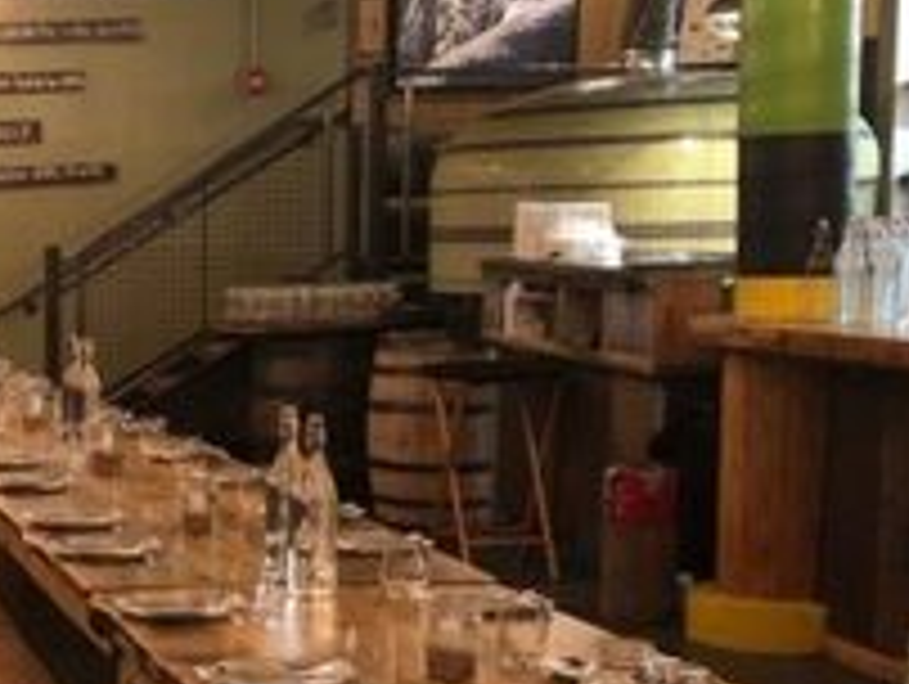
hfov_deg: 21.8
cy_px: 544
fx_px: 2182
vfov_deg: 17.7
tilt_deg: -6.9
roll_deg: +2.0
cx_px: -184
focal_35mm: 83
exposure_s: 1/9
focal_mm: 3.99
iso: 100
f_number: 1.8
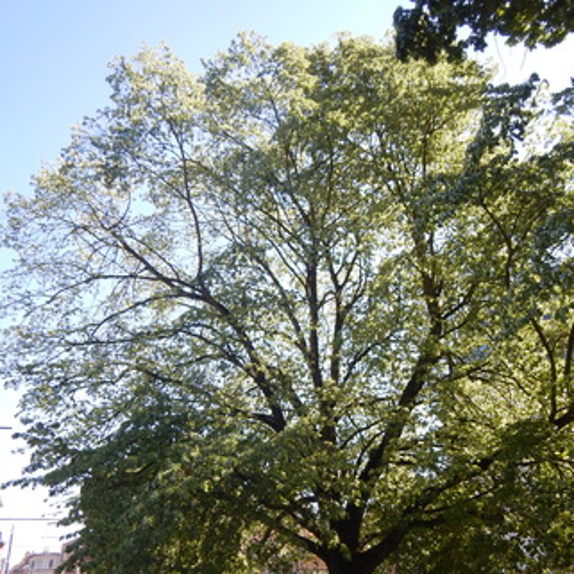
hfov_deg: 49.7
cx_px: 308
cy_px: 354
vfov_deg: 49.3
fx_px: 619
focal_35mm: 33
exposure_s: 1/400
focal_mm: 4.3
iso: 125
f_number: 2.8
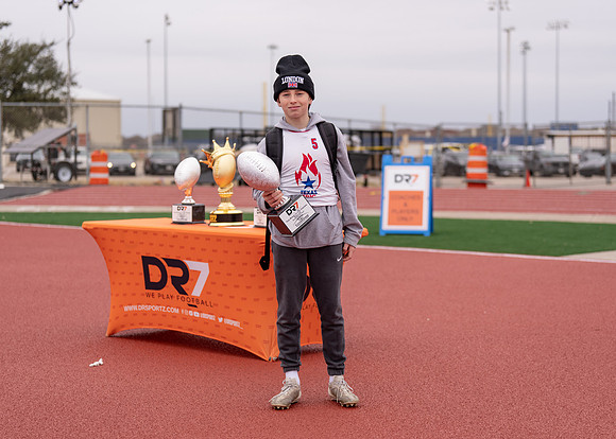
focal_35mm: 73
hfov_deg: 27.0
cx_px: 308
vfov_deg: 19.4
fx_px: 1283
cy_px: 220
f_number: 2.8
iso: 100
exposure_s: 1/1000
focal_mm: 70
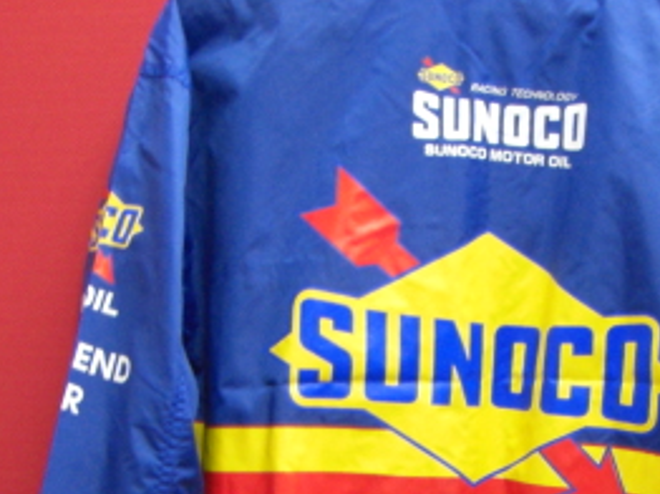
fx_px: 1772
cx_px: 456
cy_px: 461
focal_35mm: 93
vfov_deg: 15.6
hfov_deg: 21.0
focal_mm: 6.3
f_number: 3.4
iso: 200
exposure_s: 1/15
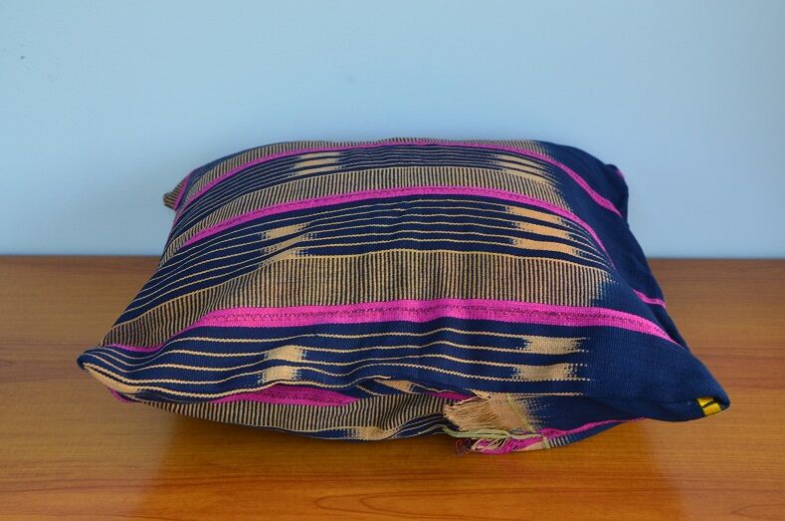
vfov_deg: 21.5
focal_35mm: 63
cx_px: 392
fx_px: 1371
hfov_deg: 31.9
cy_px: 260
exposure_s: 1/60
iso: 560
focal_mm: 42
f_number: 8
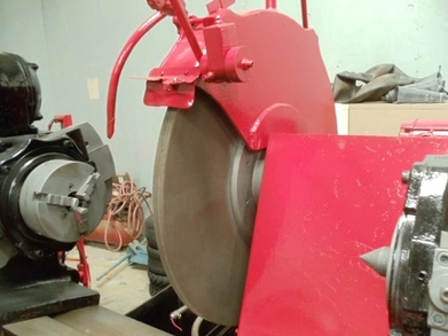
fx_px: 582
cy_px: 170
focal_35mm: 45
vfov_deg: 32.2
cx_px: 226
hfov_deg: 42.1
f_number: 3.5
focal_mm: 6
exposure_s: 1/3
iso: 400
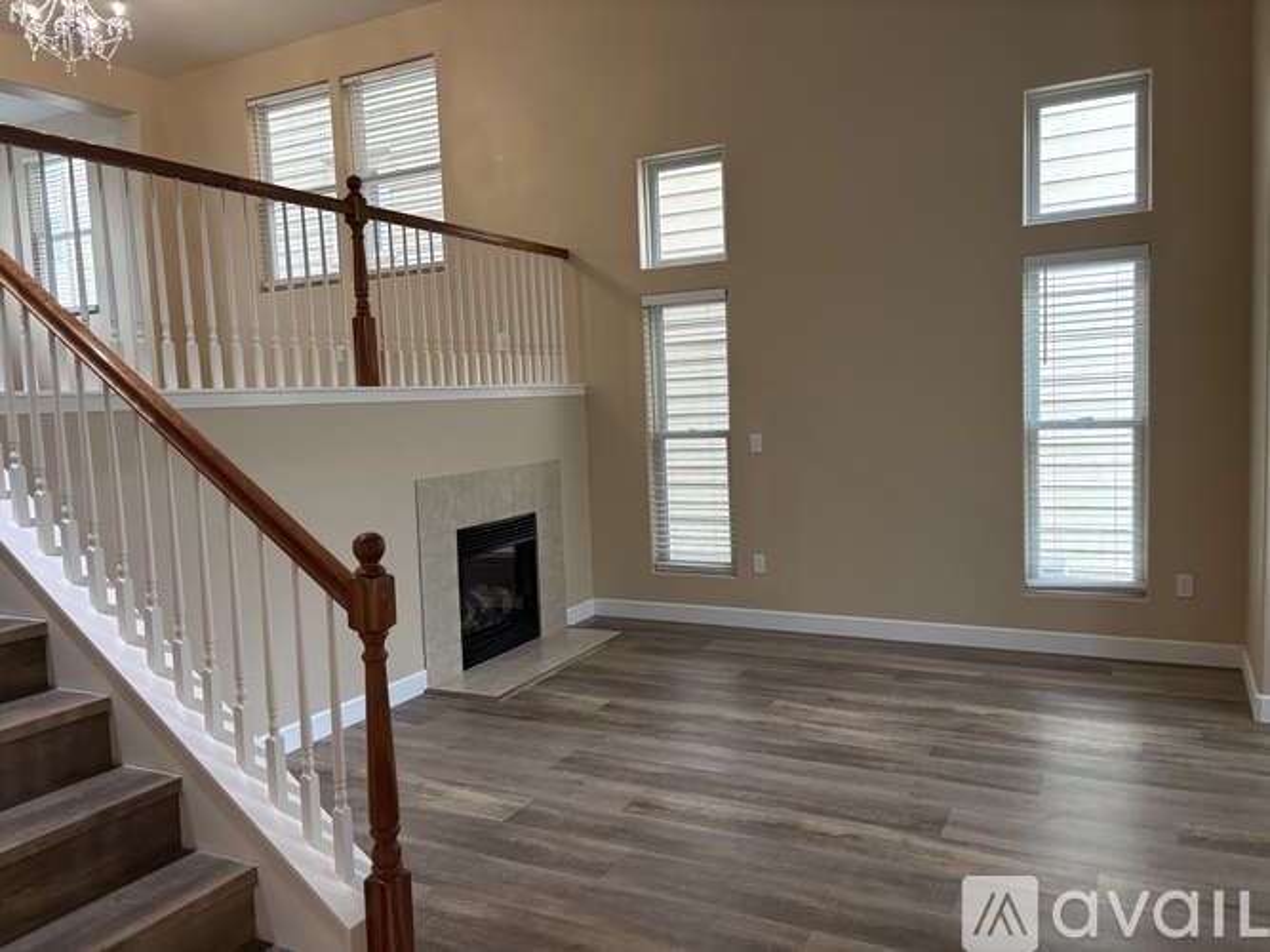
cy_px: 476
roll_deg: +1.9
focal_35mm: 26
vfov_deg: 53.0
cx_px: 635
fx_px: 954
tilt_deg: -5.3
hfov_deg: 67.3
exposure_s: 1/60
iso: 160
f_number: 1.6
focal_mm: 5.96
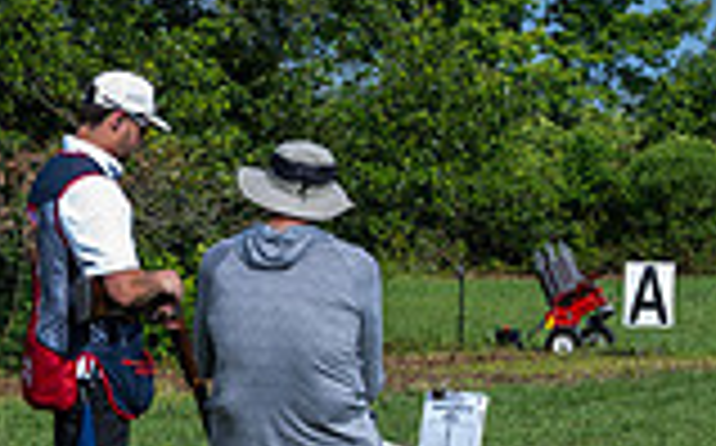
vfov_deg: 6.9
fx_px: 3704
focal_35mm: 190
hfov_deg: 10.4
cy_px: 349
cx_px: -540
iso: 64
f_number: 7.1
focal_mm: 51
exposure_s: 1/100
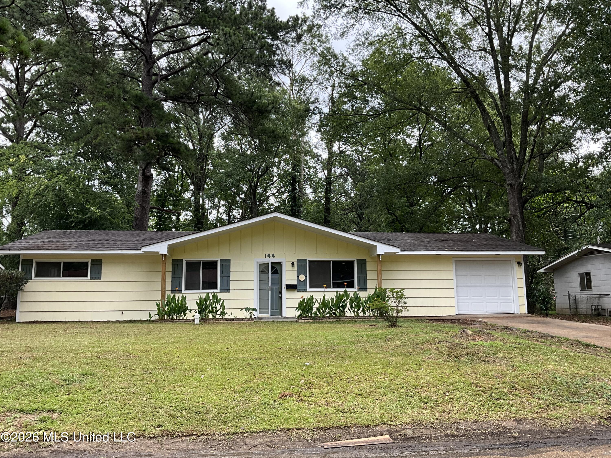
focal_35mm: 29
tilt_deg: +6.9
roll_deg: +0.4
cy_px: 229
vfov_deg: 48.2
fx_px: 512
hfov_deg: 61.7
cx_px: 306
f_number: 1.8
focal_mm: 3
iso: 25
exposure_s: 1/353
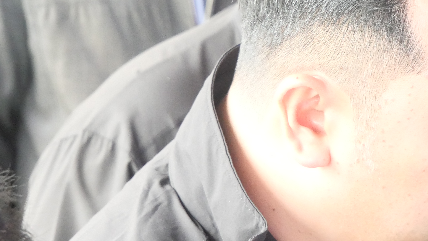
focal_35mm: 244
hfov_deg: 8.8
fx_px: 2769
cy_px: 70
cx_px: 374
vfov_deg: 5.0
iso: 3200
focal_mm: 60
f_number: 5.6
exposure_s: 1/100
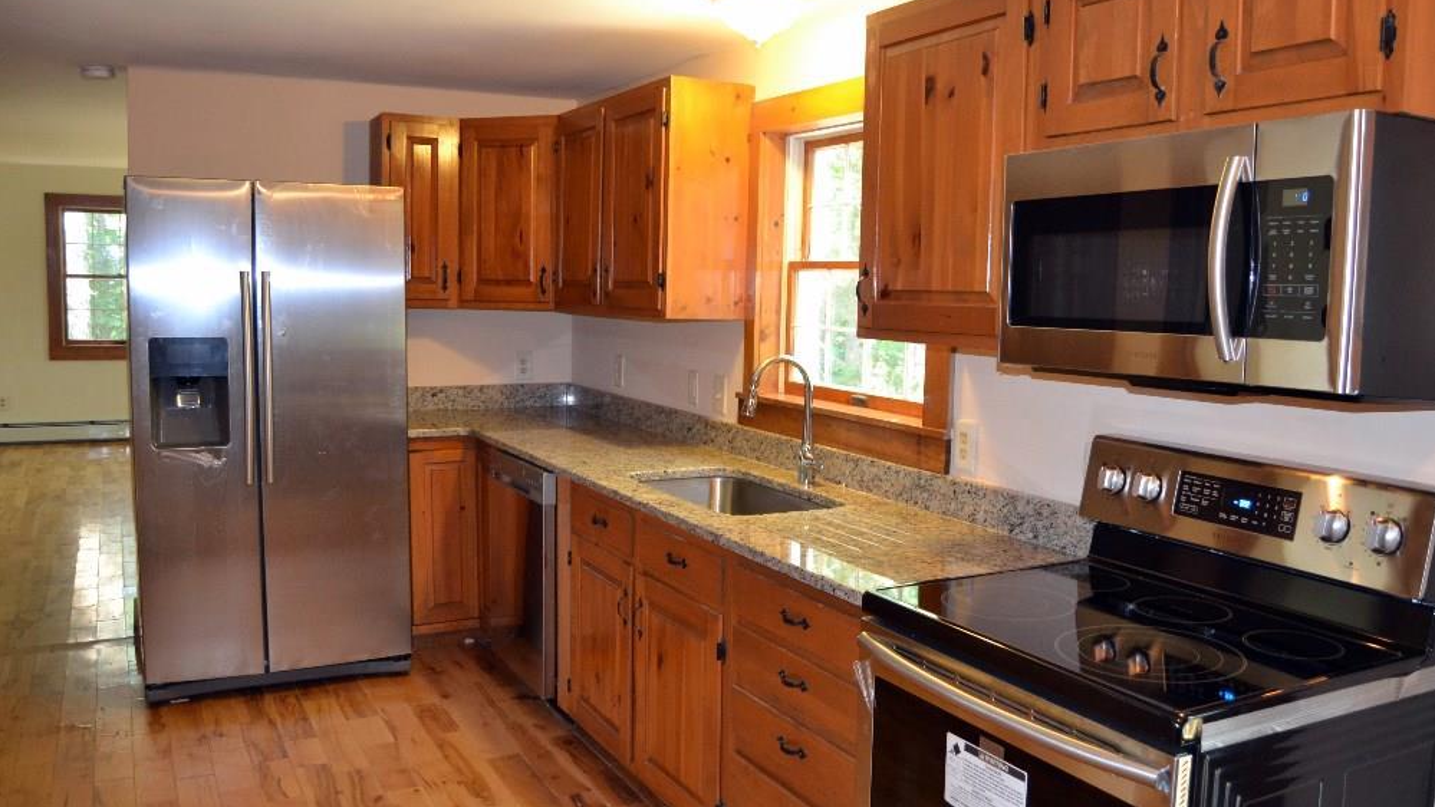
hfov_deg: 66.1
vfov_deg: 40.2
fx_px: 1103
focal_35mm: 29
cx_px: 733
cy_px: 427
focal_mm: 18
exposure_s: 1/60
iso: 1400
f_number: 3.5
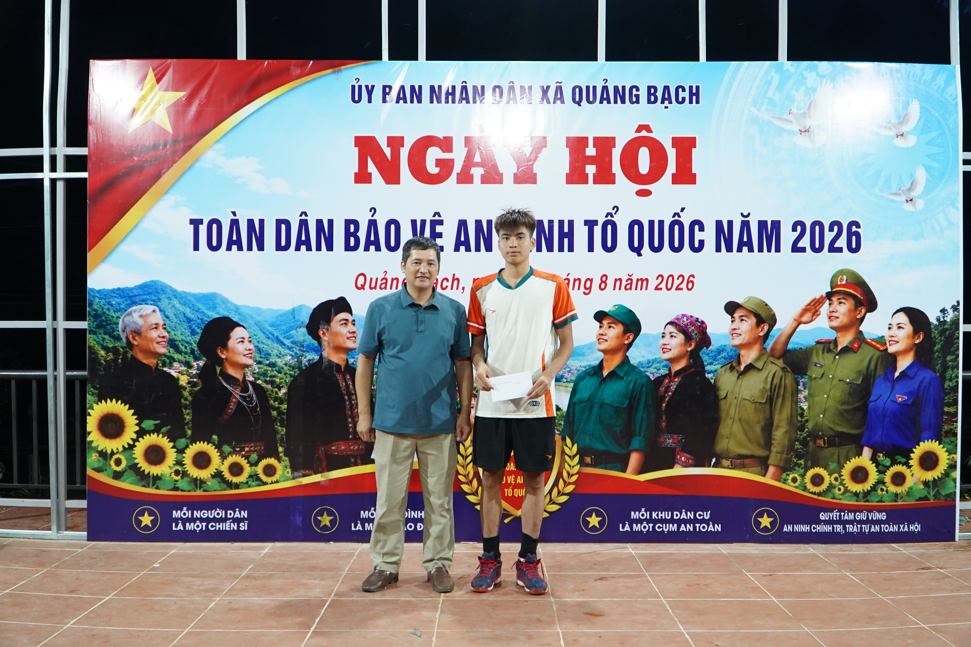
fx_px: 917
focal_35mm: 34
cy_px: 324
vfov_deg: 38.9
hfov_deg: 55.8
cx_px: 486
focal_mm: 23
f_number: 4
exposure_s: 1/40
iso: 2000
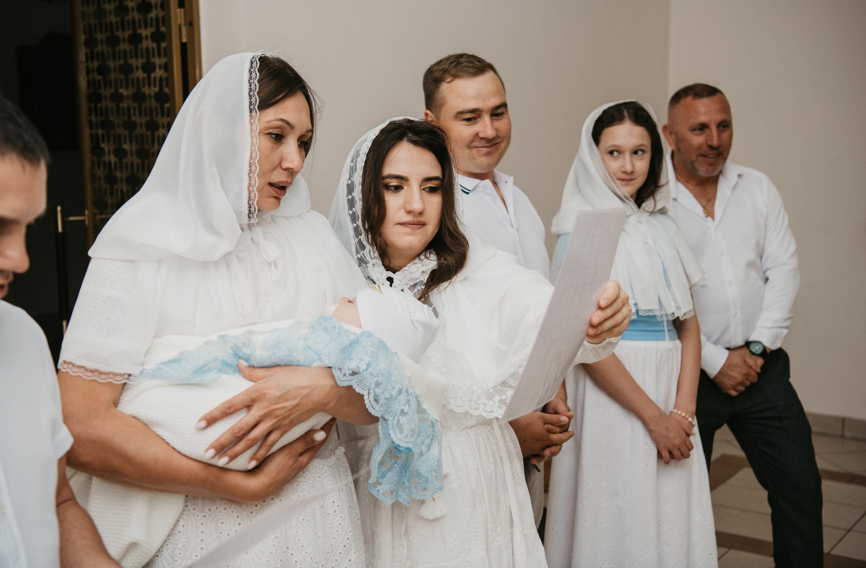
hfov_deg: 39.2
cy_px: 276
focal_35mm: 51
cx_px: 438
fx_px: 1217
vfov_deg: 26.3
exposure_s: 1/160
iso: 200
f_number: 4
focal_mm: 50
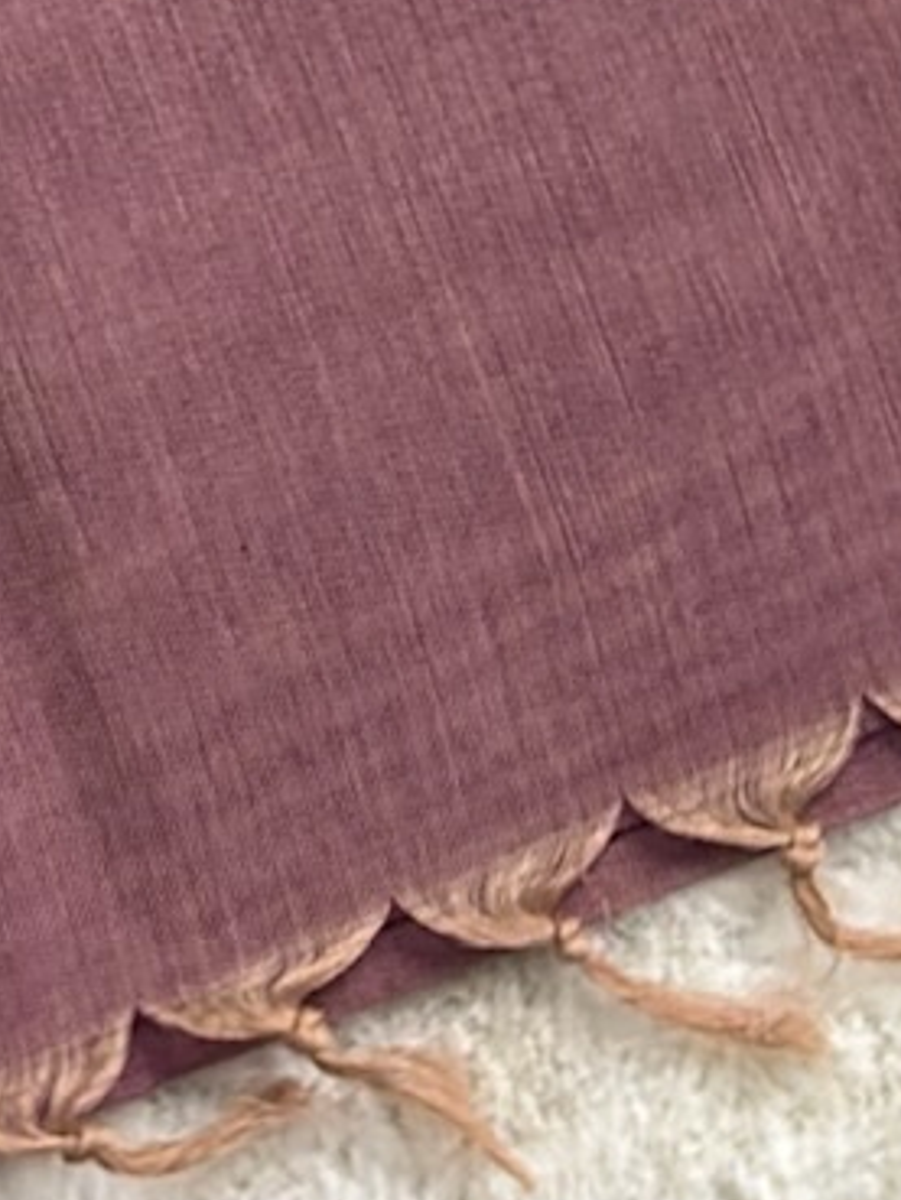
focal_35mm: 261
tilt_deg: -72.0
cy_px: -1870
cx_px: -520
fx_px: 9053
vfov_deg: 7.1
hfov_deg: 5.6
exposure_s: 1/50
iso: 40
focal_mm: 5.96
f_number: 1.6
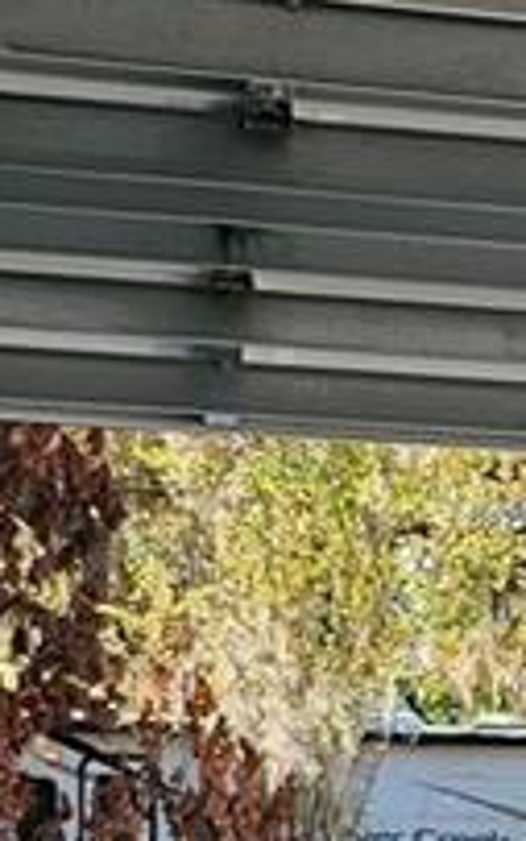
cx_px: 1131
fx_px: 3300
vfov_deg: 13.8
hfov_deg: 8.5
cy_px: 1189
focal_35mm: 144
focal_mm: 6.3
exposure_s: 1/195
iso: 10
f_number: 1.7
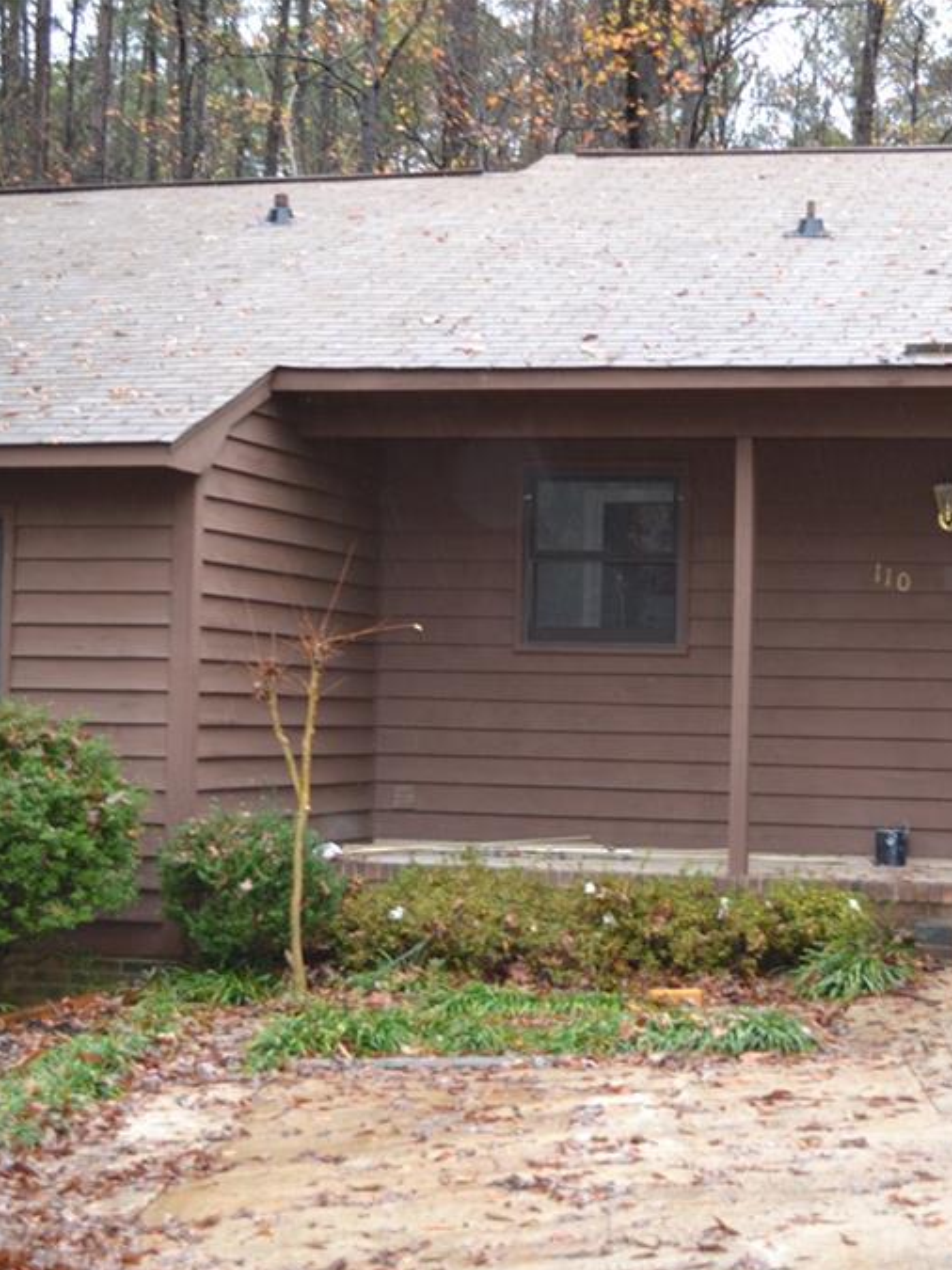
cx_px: 764
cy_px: 638
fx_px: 2568
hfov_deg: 20.8
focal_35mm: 70
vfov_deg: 27.8
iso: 640
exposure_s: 1/60
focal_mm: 32
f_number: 4.8
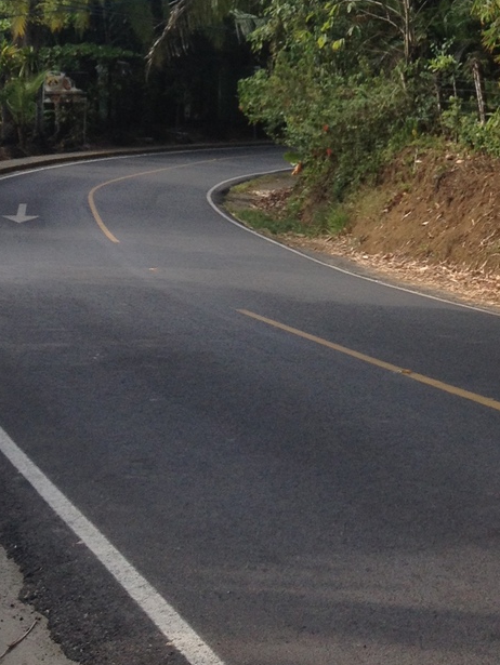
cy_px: -171
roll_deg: -1.0
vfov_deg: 20.0
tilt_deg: +9.9
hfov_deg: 16.2
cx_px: 377
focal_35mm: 91
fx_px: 1751
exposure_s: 1/635
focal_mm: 4.28
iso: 50
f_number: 2.4
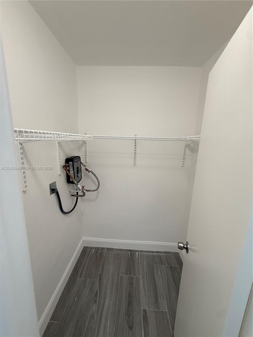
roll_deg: -1.5
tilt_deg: -10.7
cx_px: 126
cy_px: 168
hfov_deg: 85.7
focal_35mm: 14
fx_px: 136
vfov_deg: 102.1
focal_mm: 2.22
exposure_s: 1/120
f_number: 2.2
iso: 100
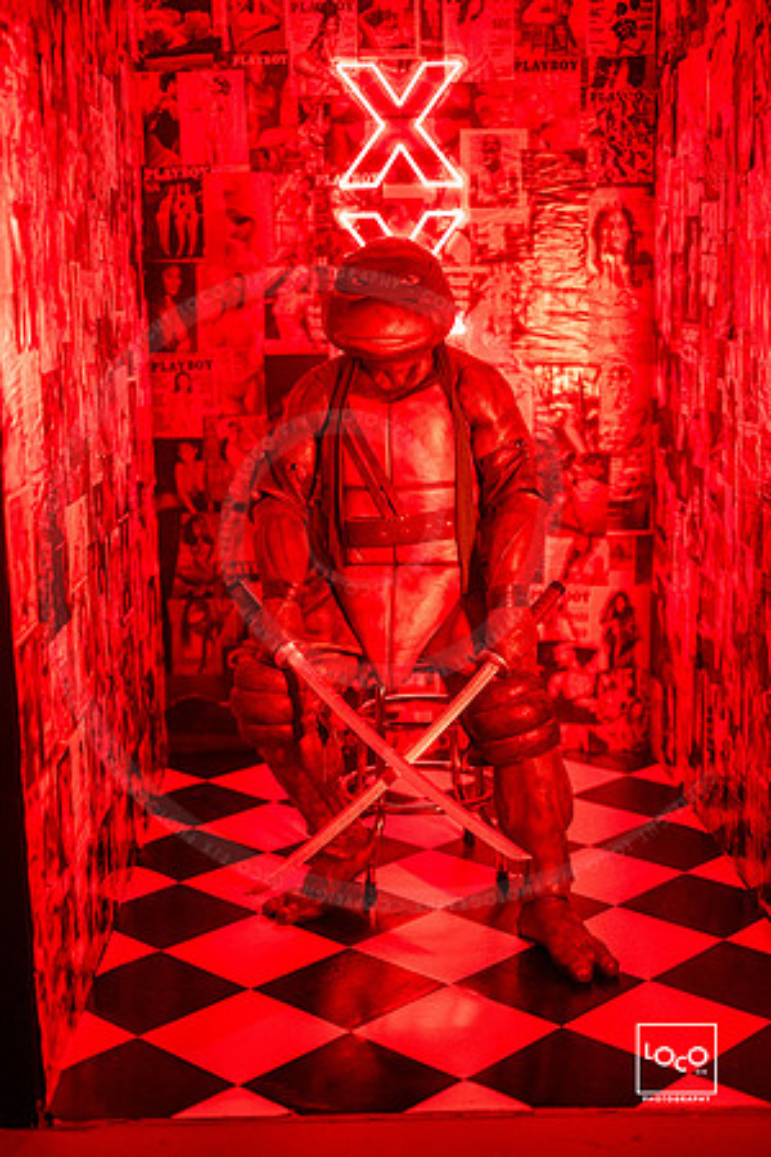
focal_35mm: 50
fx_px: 1606
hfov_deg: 27.0
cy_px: 578
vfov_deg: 39.6
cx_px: 386
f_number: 1.2
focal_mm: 50
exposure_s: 1/250
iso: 1000
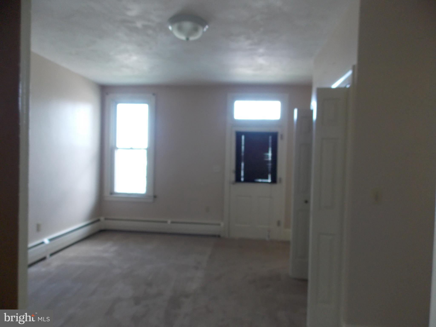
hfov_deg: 73.9
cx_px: 218
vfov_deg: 58.9
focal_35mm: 23
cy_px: 164
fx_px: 290
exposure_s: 1/30
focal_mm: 4
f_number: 3.1
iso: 160
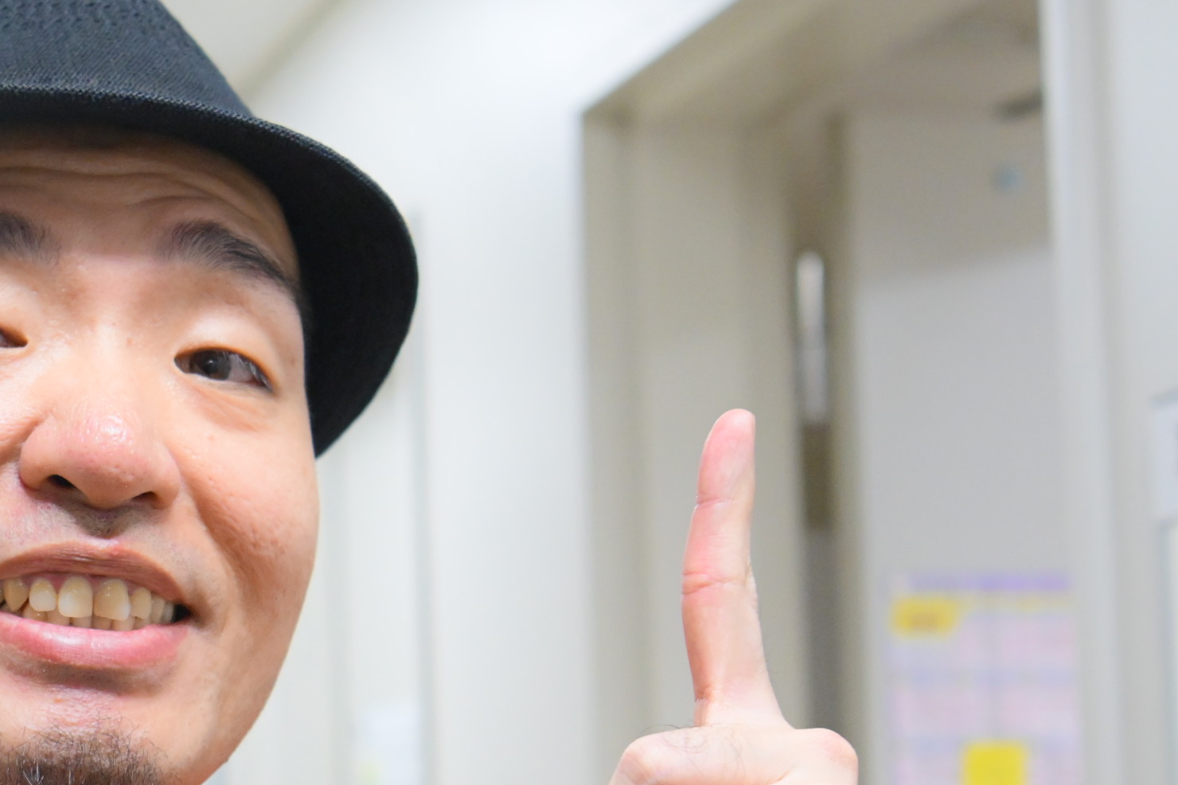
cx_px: 267
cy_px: 584
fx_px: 3566
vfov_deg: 12.5
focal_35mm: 109
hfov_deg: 18.6
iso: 2500
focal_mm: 40
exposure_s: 1/100
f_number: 4
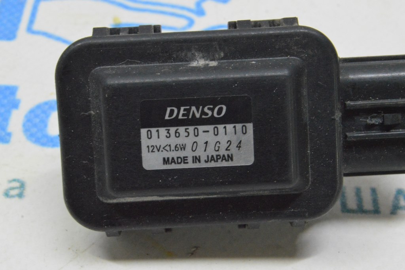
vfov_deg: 17.5
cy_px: 135
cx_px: 202
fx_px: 877
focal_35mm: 78
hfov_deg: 26.0
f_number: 20
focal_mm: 52
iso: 6400
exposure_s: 1/20
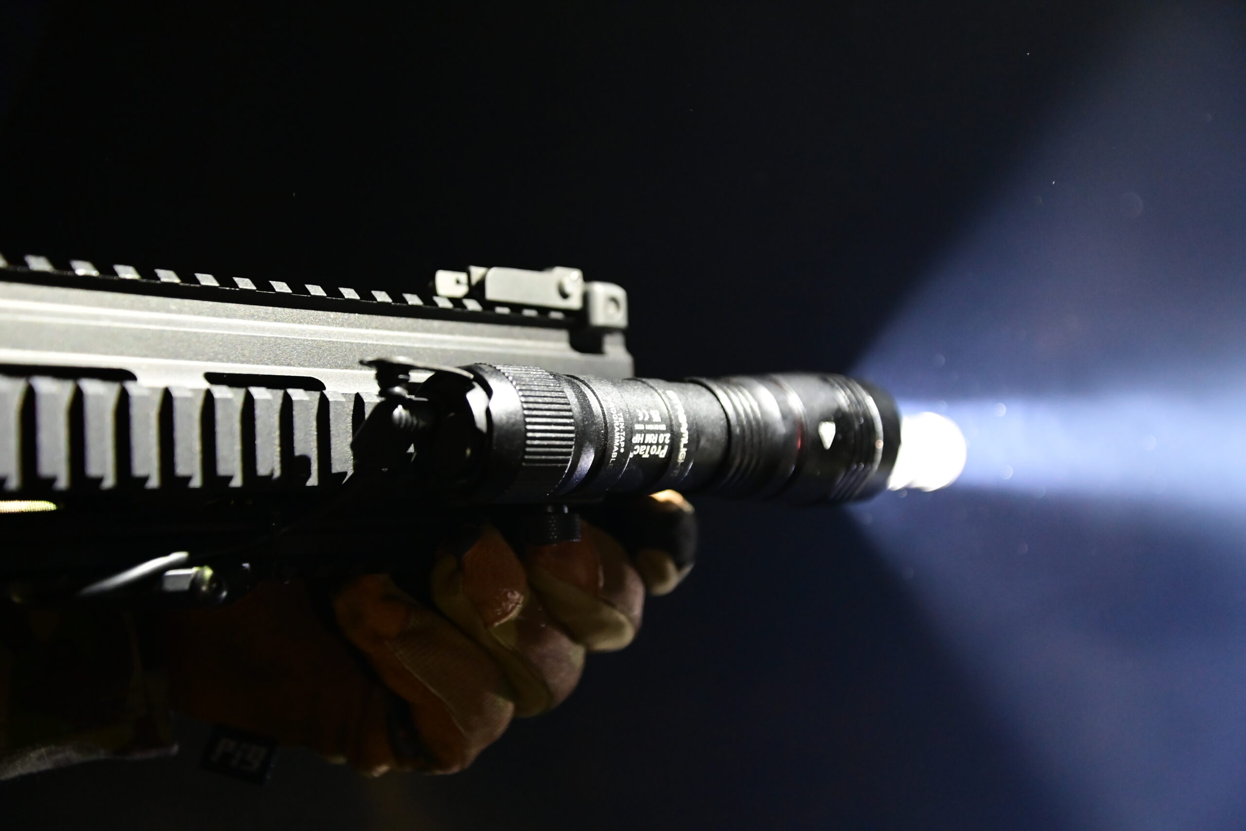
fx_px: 2007
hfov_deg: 34.5
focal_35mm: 58
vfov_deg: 23.4
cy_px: 416
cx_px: 623
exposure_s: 1/80
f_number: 4.5
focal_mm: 58
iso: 6400
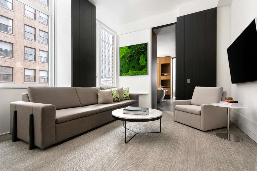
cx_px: 128
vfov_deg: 70.4
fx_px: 121
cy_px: 86
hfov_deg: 93.3
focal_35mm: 17
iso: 100
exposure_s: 3.2
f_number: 14
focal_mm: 17
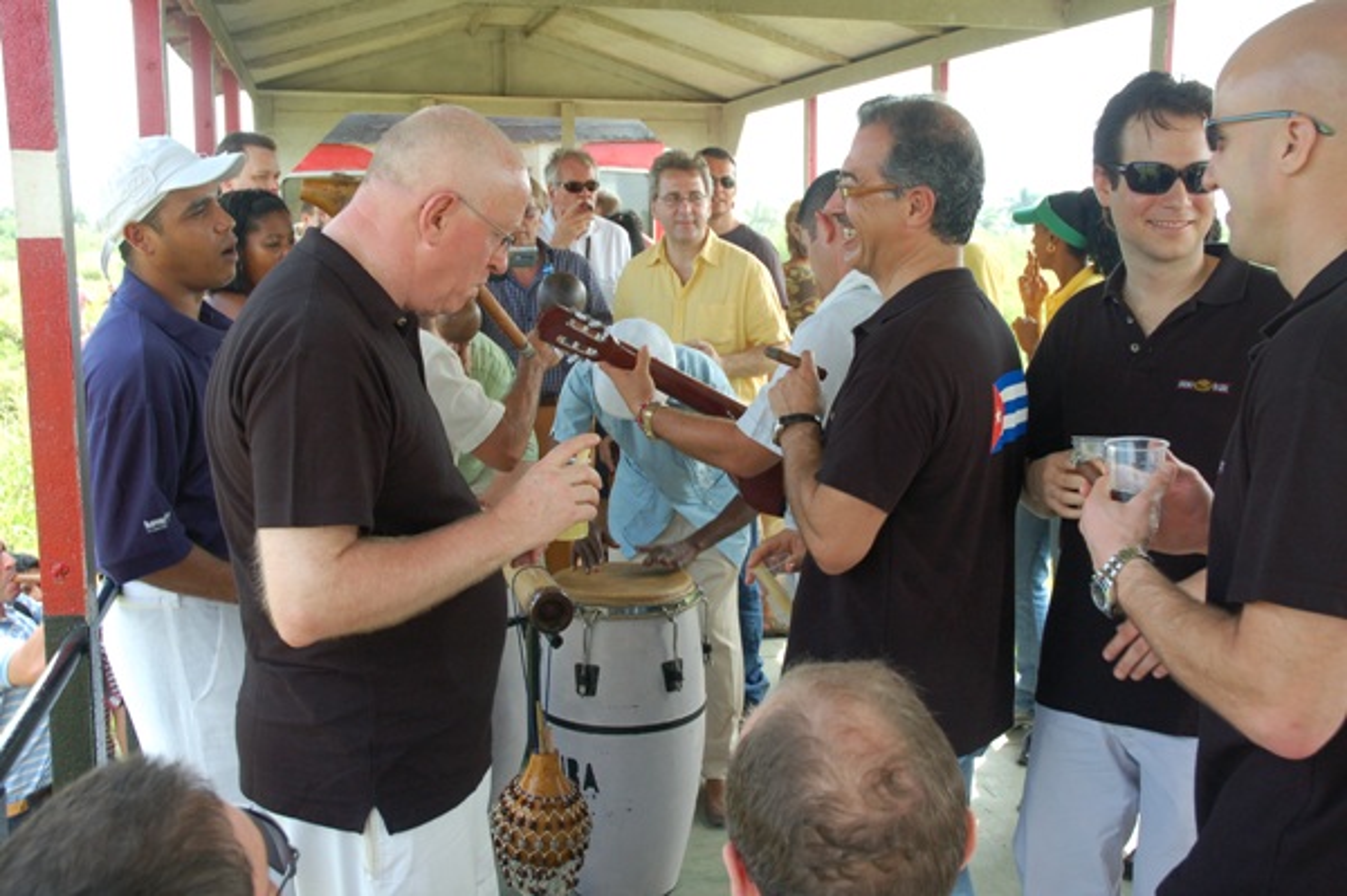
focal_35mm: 36
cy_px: 448
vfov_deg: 36.8
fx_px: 1346
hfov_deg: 53.2
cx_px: 674
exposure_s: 1/125
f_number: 5.6
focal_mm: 24
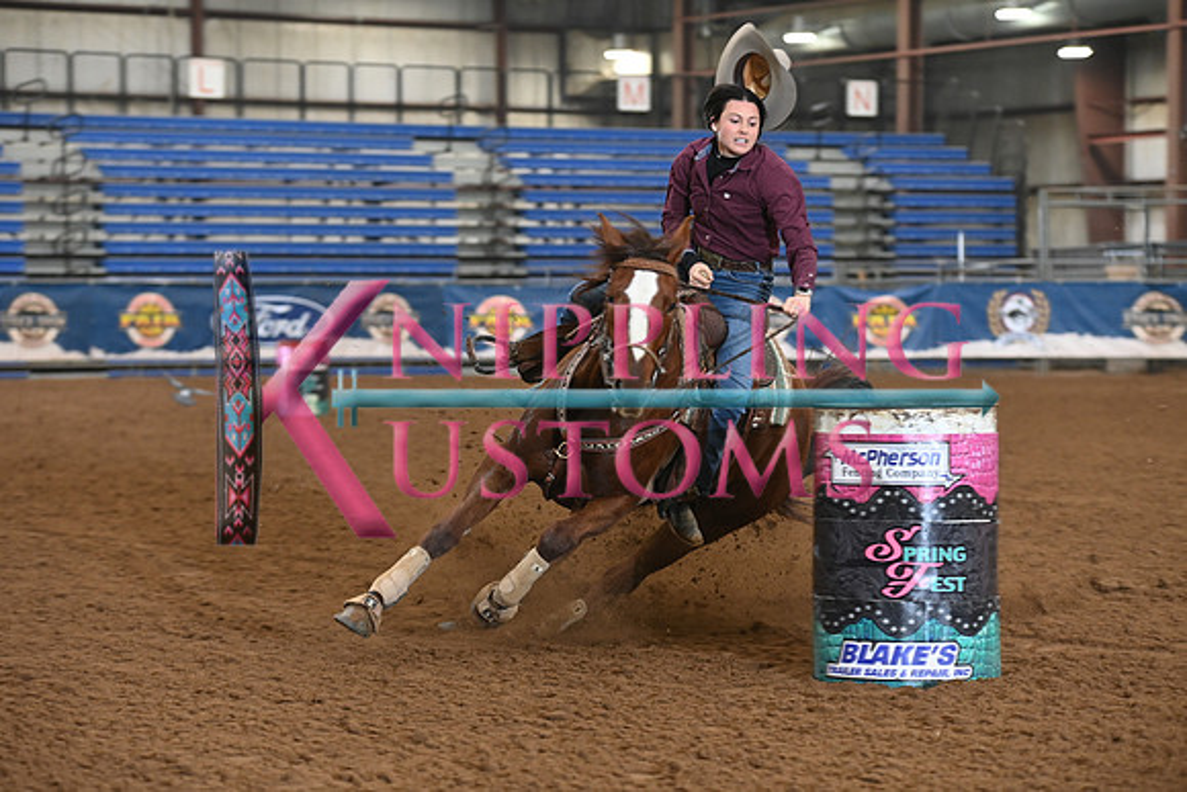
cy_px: 396
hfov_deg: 16.8
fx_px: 4023
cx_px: 594
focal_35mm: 122
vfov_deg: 11.2
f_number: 3.5
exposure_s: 1/250
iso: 2500
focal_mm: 122
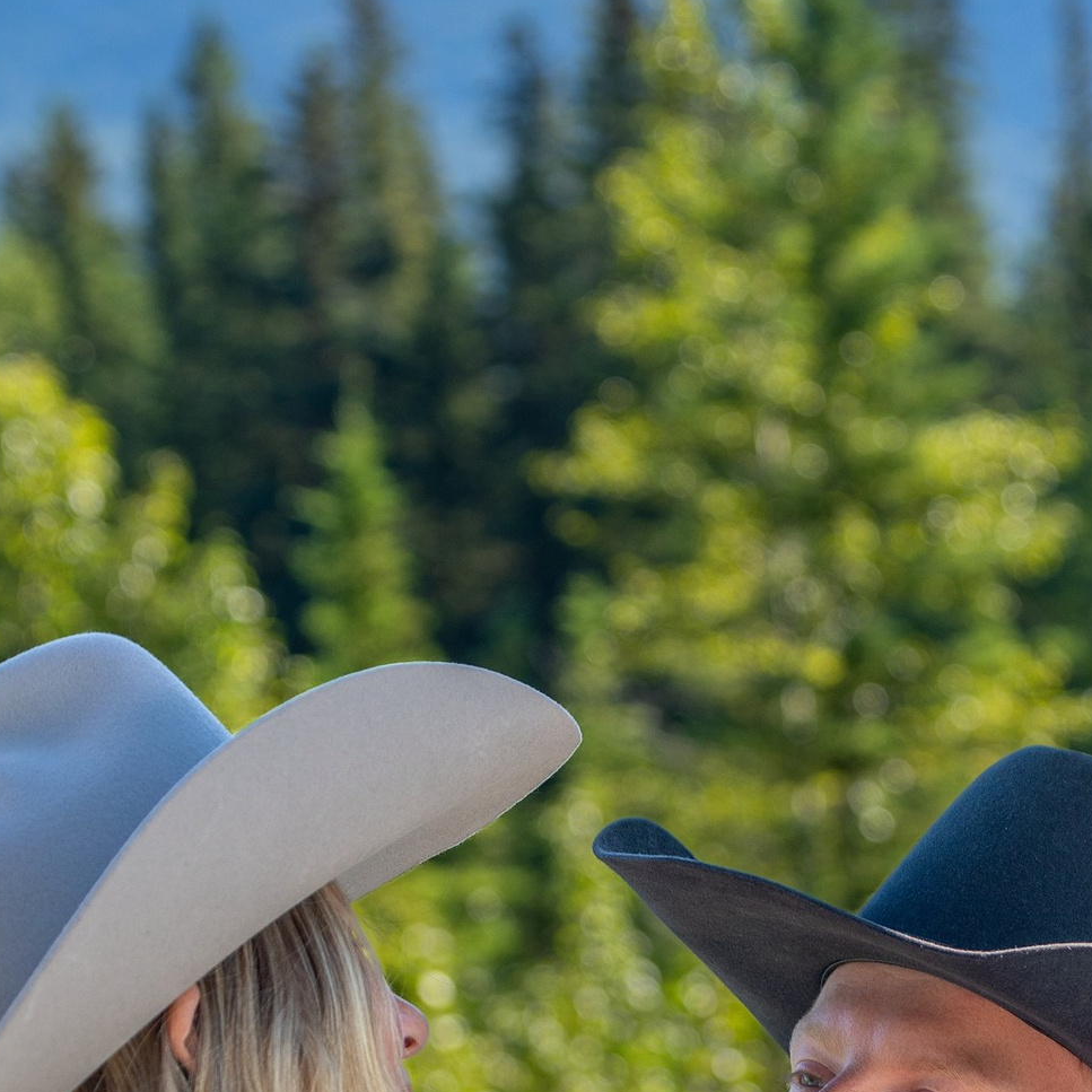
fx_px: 5782
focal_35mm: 162
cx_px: 710
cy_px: 1252
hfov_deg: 10.8
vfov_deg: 10.6
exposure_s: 1/200
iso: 125
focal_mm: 48
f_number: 3.2
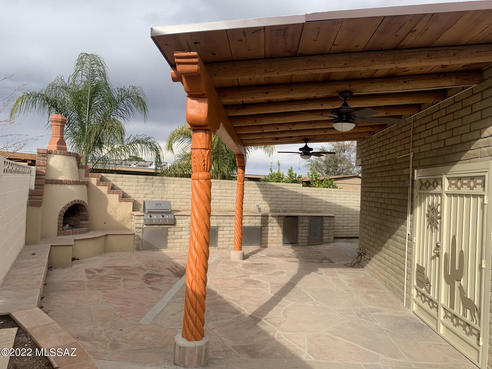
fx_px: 370
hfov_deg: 67.3
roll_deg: -3.5
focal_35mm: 26
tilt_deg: -0.7
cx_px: 246
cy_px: 184
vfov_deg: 53.1
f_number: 1.8
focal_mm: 4.25
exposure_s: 1/1299
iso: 25
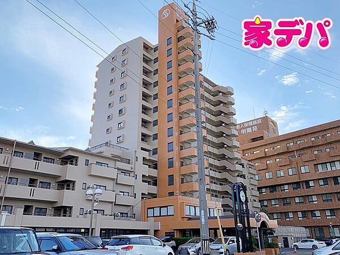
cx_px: 170
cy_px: 128
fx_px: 255
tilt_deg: +22.3
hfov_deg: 67.3
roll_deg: +4.3
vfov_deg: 53.1
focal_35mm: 26
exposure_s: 1/2075
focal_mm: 4.25
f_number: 1.8
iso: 25
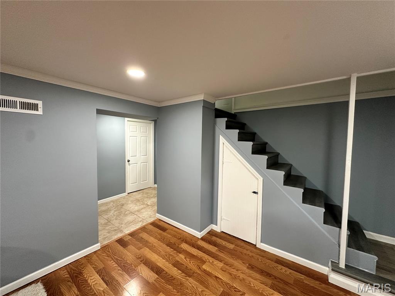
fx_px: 160
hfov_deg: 102.1
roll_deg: -1.1
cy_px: 148
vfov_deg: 85.7
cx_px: 198
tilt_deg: -2.3
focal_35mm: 14
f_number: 2.2
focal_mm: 2.22
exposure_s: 1/60
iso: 200
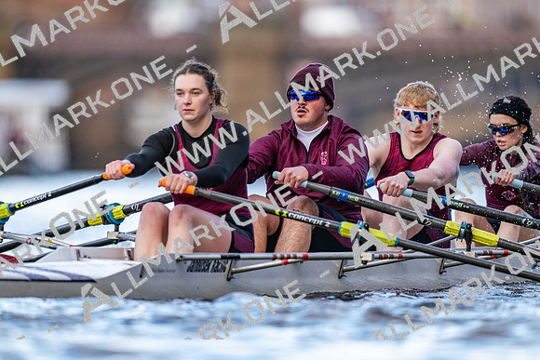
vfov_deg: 2.3
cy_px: 180
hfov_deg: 3.4
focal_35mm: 600
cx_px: 270
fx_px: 9002
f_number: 4
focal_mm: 600
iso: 2000
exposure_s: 1/2500
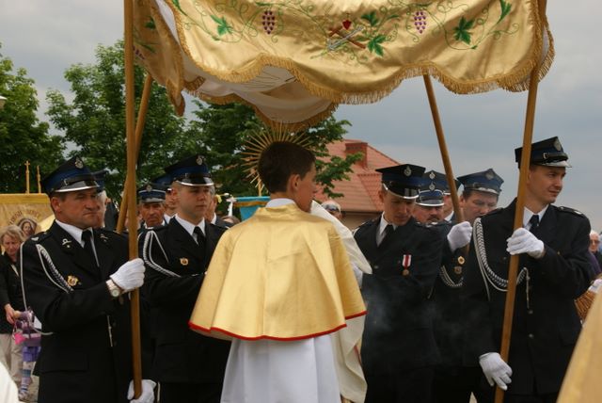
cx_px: 301
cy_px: 202
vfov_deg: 16.6
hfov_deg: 24.6
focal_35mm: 82
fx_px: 1381
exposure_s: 1/200
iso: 100
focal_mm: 55
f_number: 8
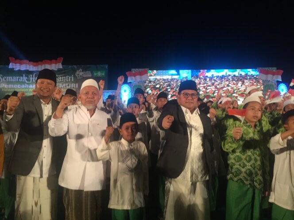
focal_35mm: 29
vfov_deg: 48.2
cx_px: 147
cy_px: 110
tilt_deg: +1.5
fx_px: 246
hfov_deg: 61.7
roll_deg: -0.1
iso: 160
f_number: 2.2
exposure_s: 1/33
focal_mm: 4.15
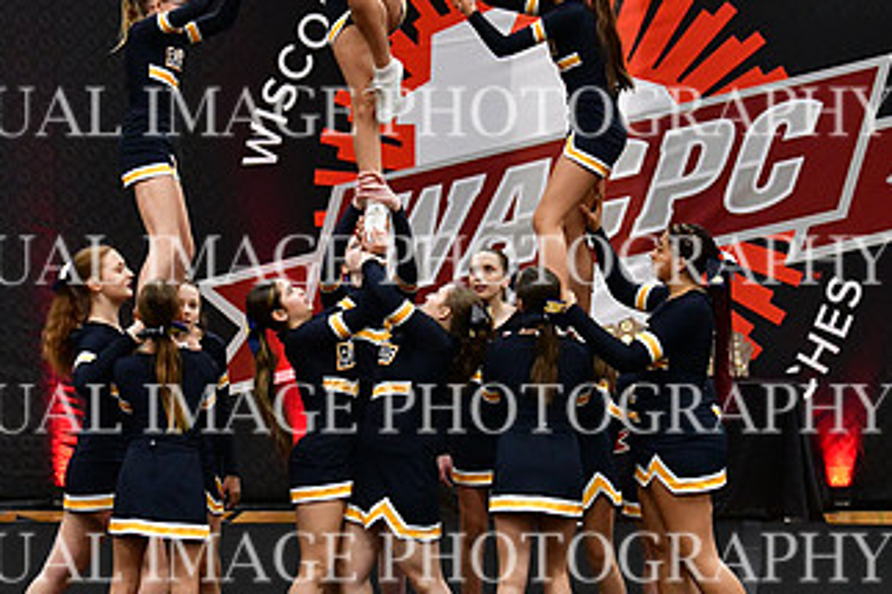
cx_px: 360
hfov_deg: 10.6
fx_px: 4804
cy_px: 334
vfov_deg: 7.1
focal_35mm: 194
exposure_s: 1/800
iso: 4000
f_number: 2.8
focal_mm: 72
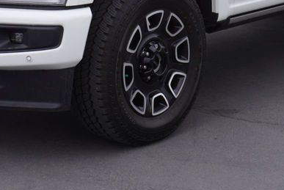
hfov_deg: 18.4
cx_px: 141
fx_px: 877
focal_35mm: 111
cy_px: -32
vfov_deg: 12.1
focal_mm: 28
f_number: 10
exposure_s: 1/125
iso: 100
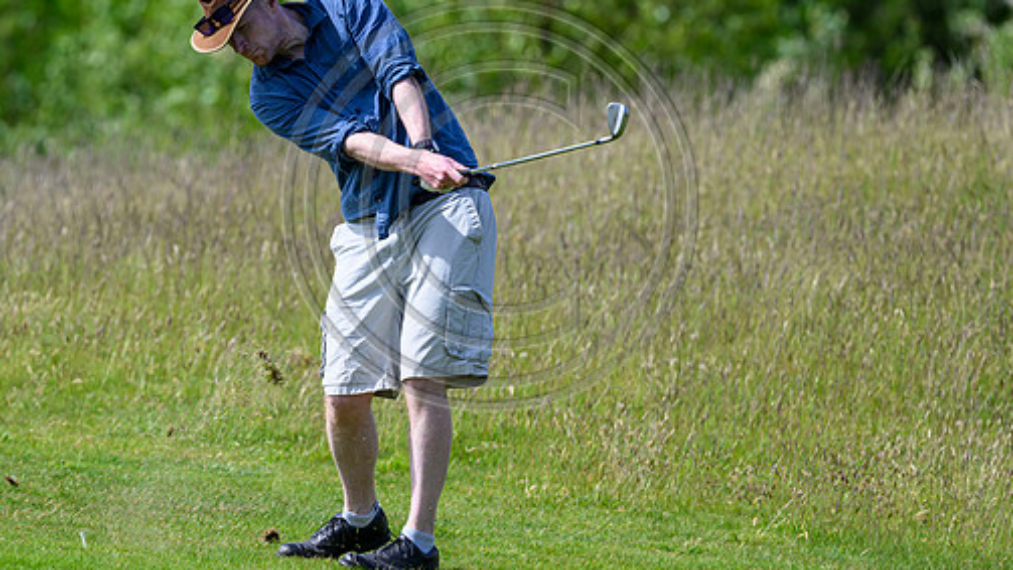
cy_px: 181
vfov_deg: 2.1
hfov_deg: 3.7
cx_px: 364
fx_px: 15822
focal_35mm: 589
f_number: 4
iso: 500
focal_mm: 400
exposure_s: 1/4000
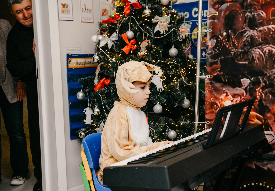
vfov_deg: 19.4
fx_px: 561
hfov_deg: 27.5
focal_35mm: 72
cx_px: 131
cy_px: 96
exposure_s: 1/160
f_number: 4.5
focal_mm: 70
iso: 320
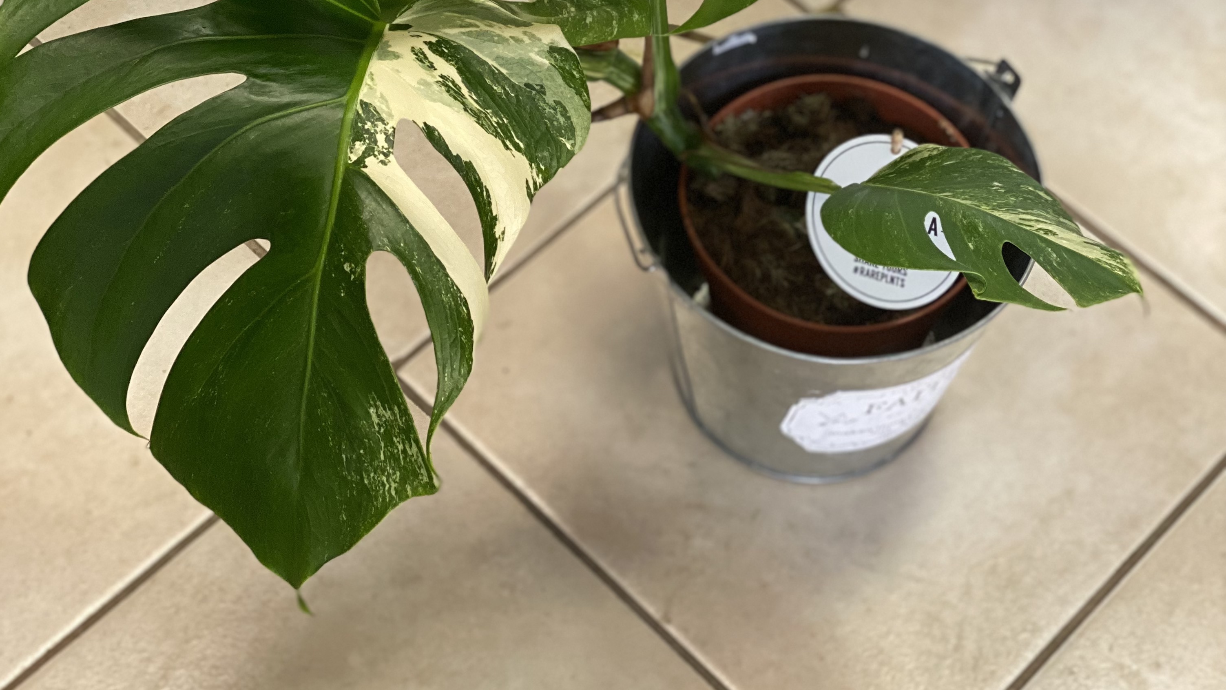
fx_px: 2471
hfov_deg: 27.9
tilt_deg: -49.7
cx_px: 610
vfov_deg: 15.5
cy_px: -41
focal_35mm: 76
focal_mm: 6
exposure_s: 1/50
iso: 125
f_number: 2
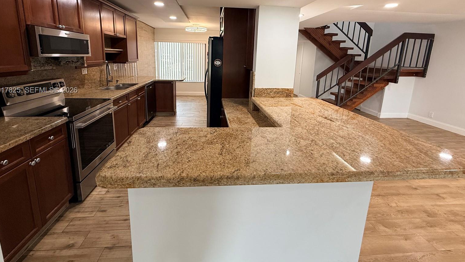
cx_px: 227
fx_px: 197
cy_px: 91
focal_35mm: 16
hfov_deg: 99.3
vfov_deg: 65.6
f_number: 2.2
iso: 200
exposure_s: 1/98
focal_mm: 2.22
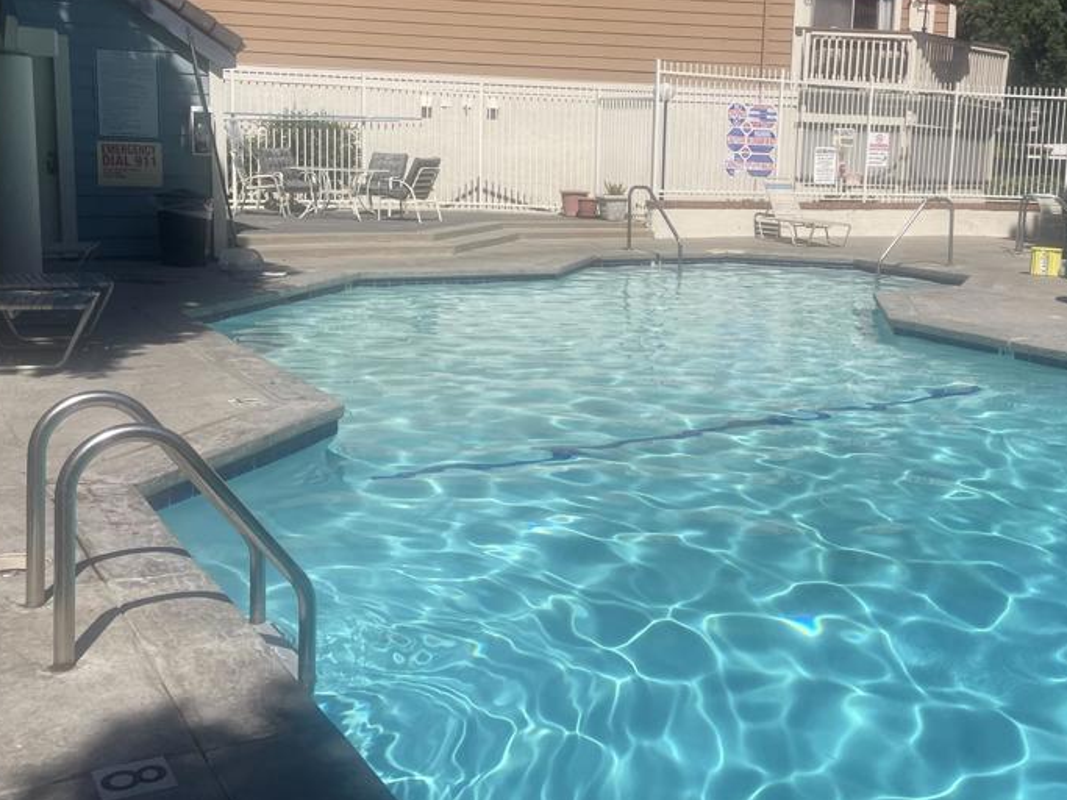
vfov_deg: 36.7
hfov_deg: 47.4
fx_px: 1202
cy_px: 334
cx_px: 678
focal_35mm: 39
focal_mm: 4.2
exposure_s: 1/7299
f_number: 1.6
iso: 32
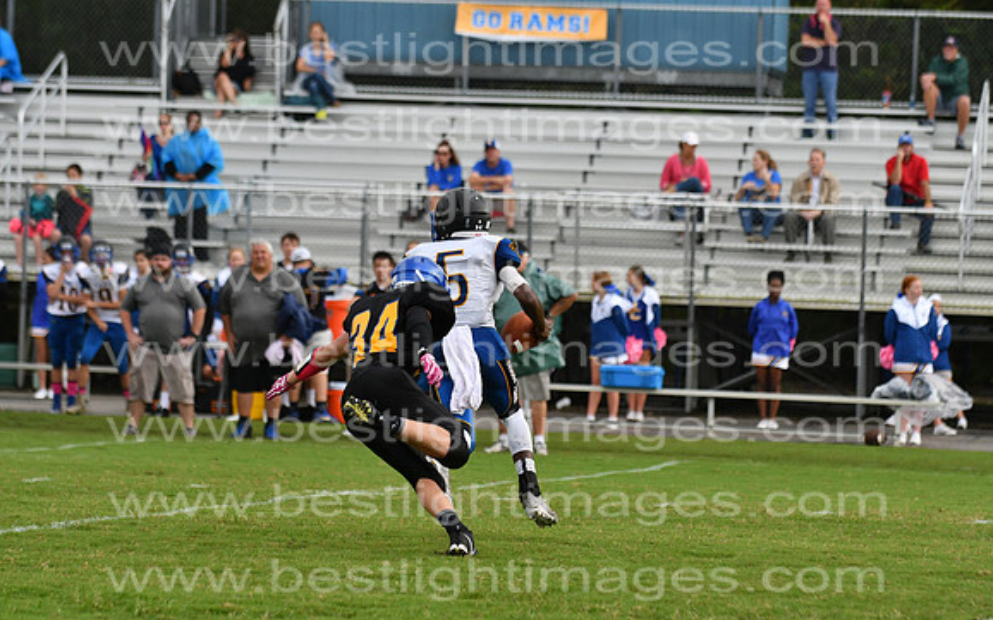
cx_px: 496
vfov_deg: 6.1
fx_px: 5817
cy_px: 317
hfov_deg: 9.8
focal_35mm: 215
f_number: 3.5
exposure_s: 1/4000
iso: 800
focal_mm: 140
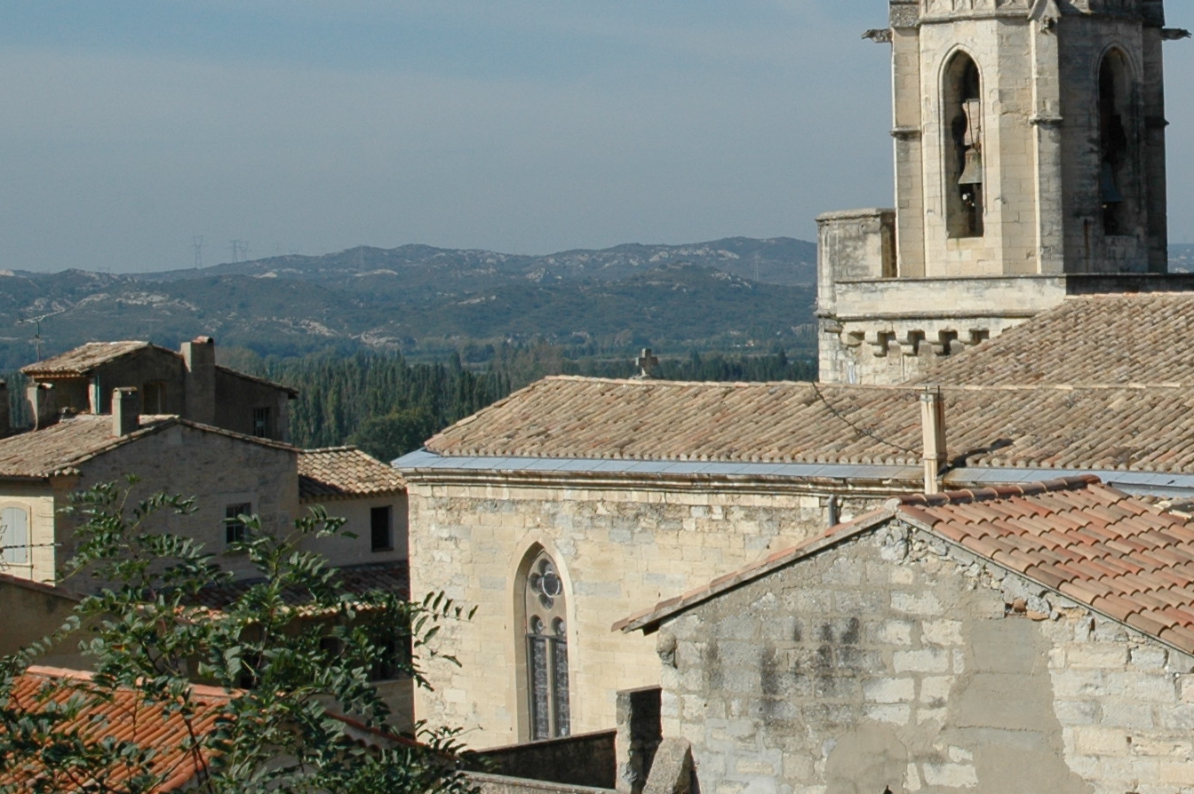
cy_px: 107
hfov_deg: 21.0
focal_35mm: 94
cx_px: 1199
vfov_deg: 14.4
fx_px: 3115
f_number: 10
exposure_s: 1/400
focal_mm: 28
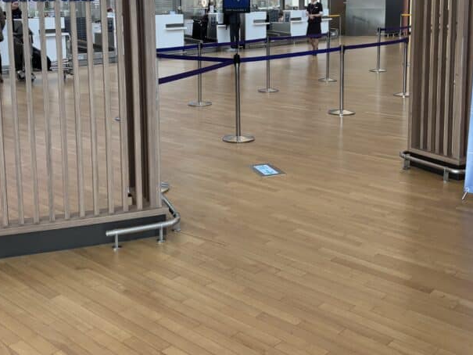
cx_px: 231
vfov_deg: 32.1
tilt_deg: -8.0
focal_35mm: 44
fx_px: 601
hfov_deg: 42.9
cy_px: 80
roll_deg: +0.7
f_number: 1.6
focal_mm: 5.96
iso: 100
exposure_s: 1/120
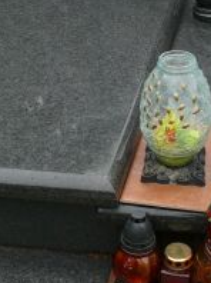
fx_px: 692
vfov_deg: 22.8
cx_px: 48
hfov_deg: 17.2
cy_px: 61
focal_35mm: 85
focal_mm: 7.4
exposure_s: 1/100
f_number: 4
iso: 100
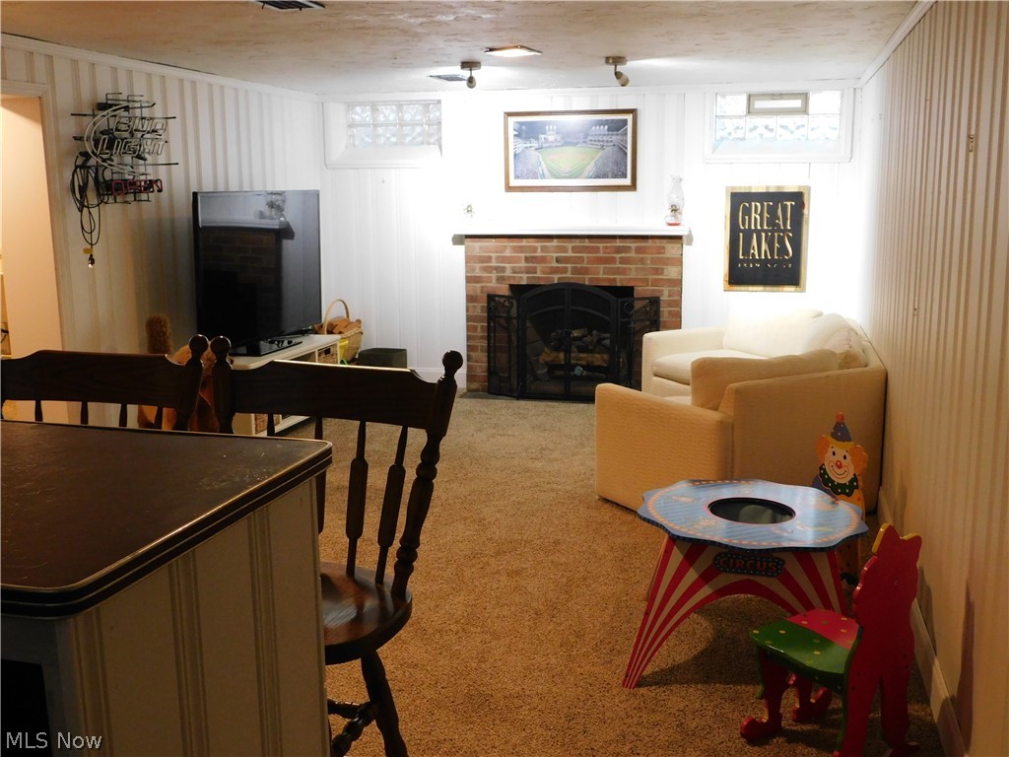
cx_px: 504
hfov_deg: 51.4
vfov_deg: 39.7
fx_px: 1049
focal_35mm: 36
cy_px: 378
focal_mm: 6.3
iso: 400
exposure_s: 1/10
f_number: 3.5
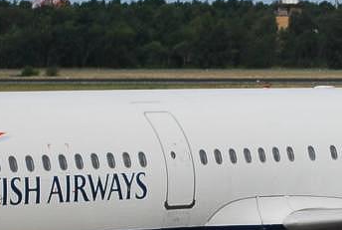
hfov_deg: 5.4
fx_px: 3649
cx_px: 343
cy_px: 216
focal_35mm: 383
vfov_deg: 3.6
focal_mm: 55
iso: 200
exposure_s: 1/1000
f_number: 4
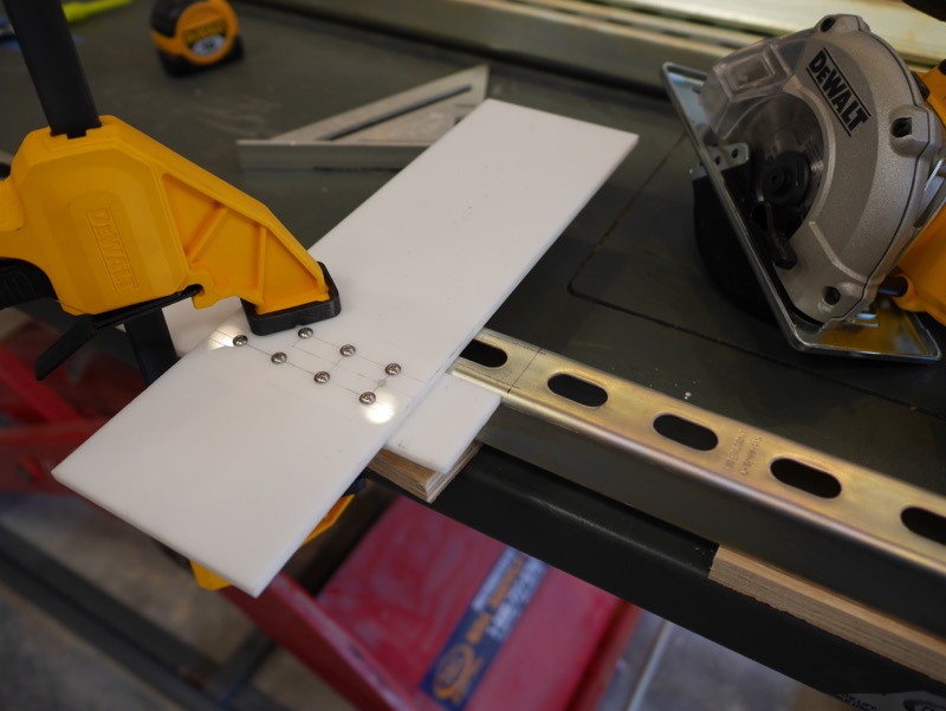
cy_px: 356
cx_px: 473
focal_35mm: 30
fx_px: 820
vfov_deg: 46.8
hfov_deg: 59.9
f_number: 2.2
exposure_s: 1/200
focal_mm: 15
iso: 200
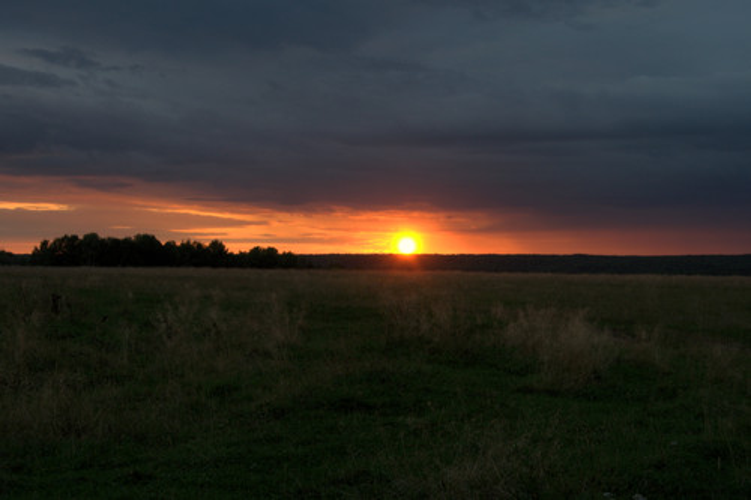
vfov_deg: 25.7
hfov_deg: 37.9
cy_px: 250
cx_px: 376
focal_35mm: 52
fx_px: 1095
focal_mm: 35
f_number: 8
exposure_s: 1/60
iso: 640
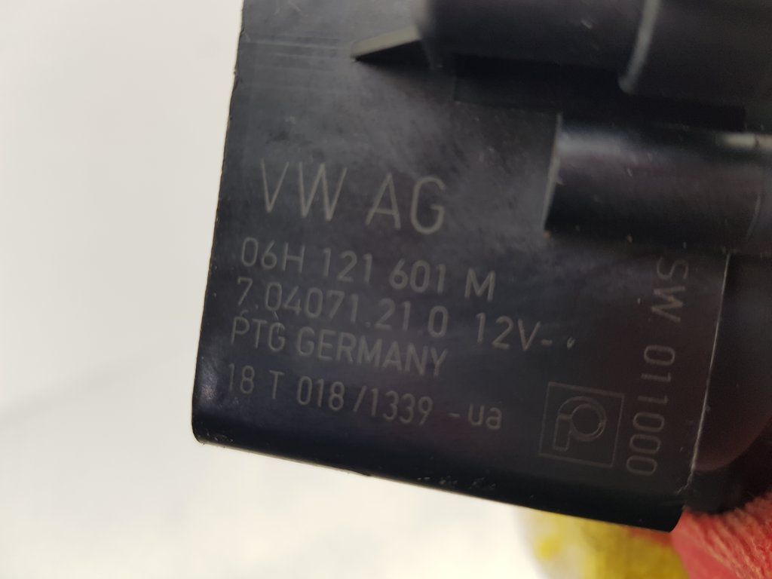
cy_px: 290
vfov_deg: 53.1
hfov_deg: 67.3
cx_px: 386
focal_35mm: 26
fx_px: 580
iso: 50
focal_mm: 4.2
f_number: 1.7
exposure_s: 1/50
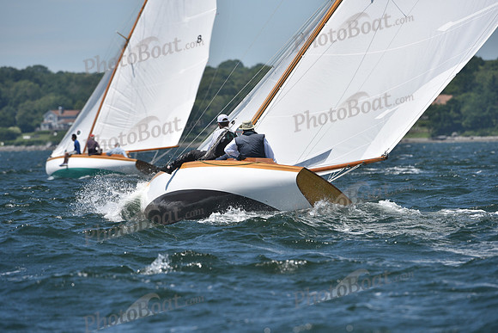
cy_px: 166
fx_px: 5534
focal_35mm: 400
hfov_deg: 5.2
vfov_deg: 3.4
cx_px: 249
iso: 250
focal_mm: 400
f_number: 7.1
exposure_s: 1/1250
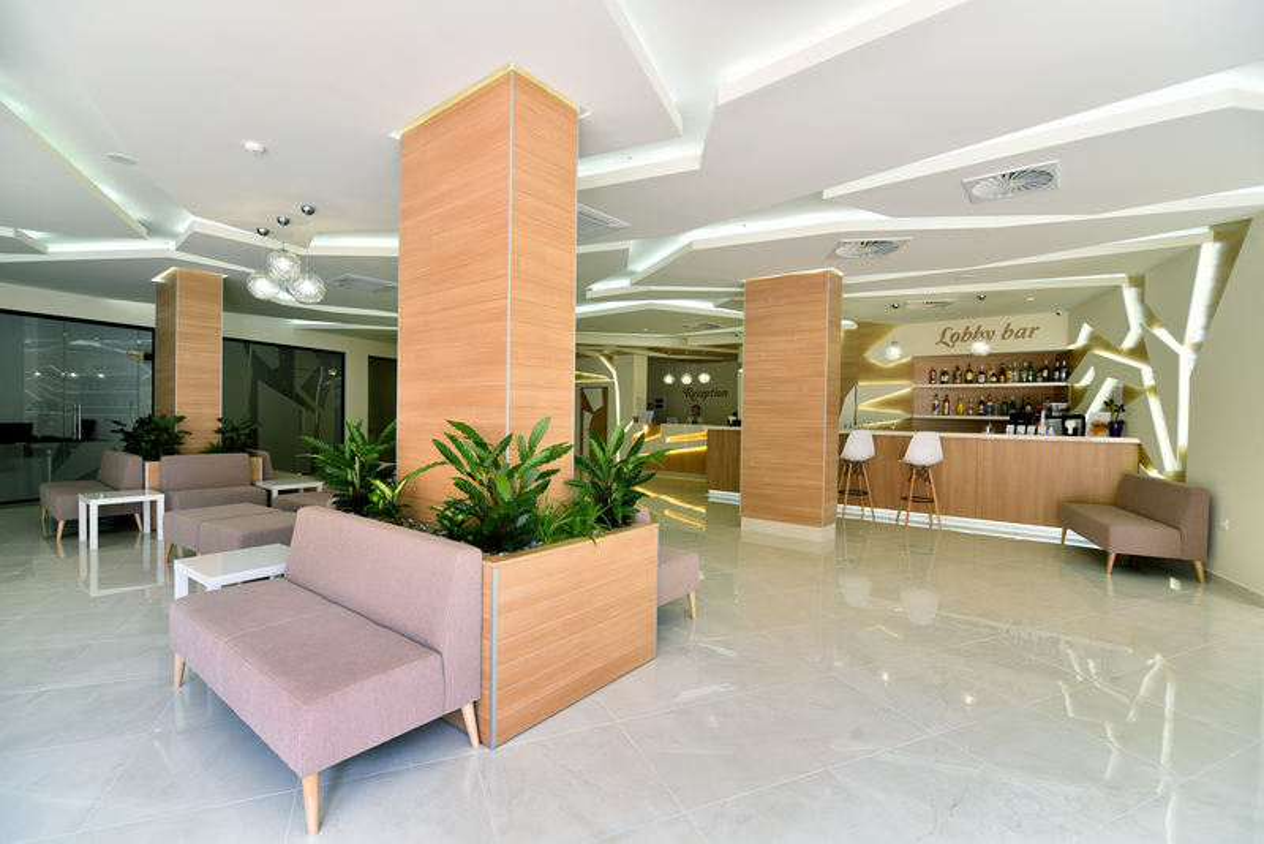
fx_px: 562
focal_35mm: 16
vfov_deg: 73.8
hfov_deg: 96.7
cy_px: 422
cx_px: 632
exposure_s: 1/8
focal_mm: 16
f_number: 8
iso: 100
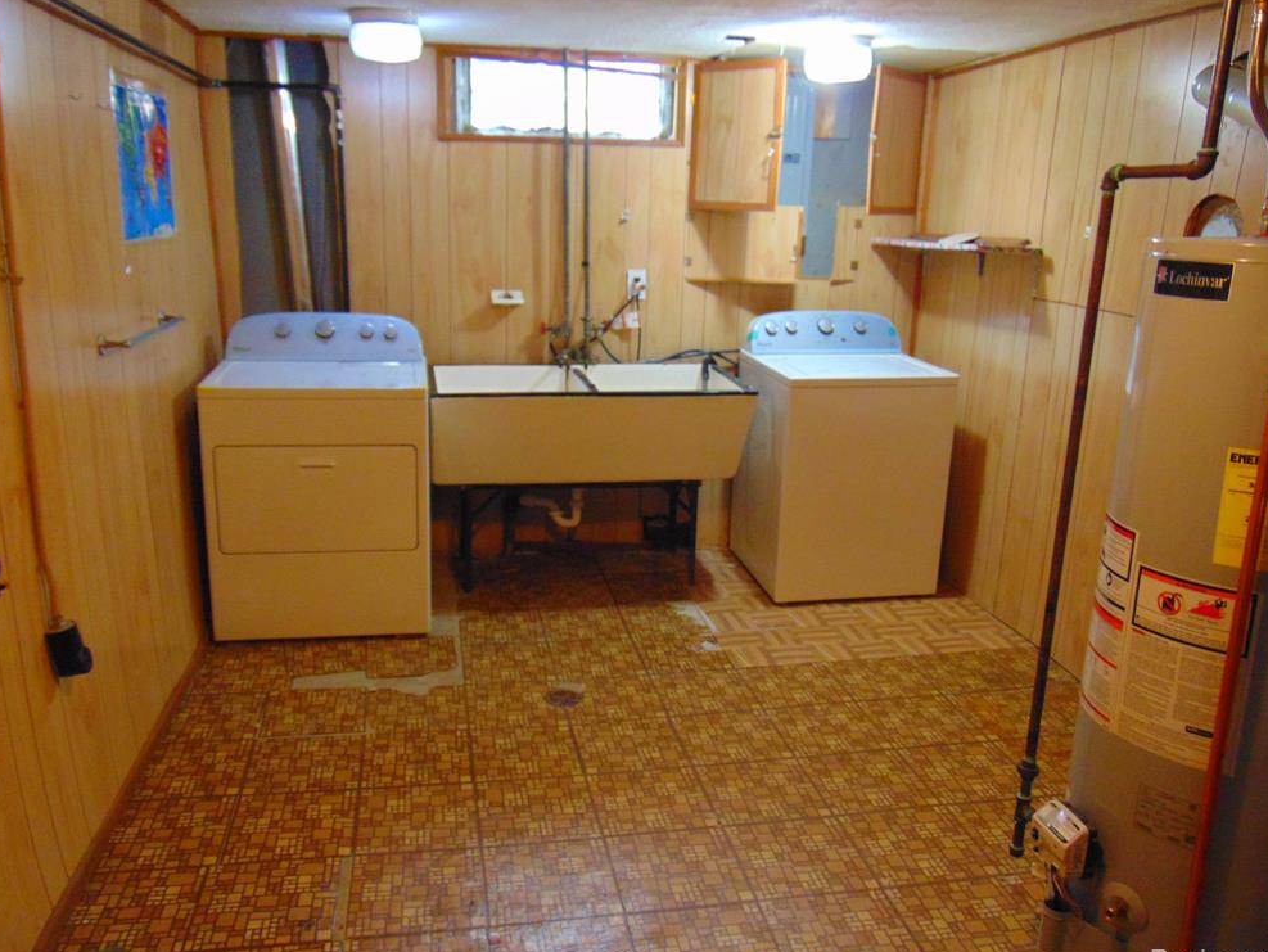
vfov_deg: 49.8
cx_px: 623
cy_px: 487
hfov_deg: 63.4
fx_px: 1026
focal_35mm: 28
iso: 400
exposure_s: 1/13
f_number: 3
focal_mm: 4.9
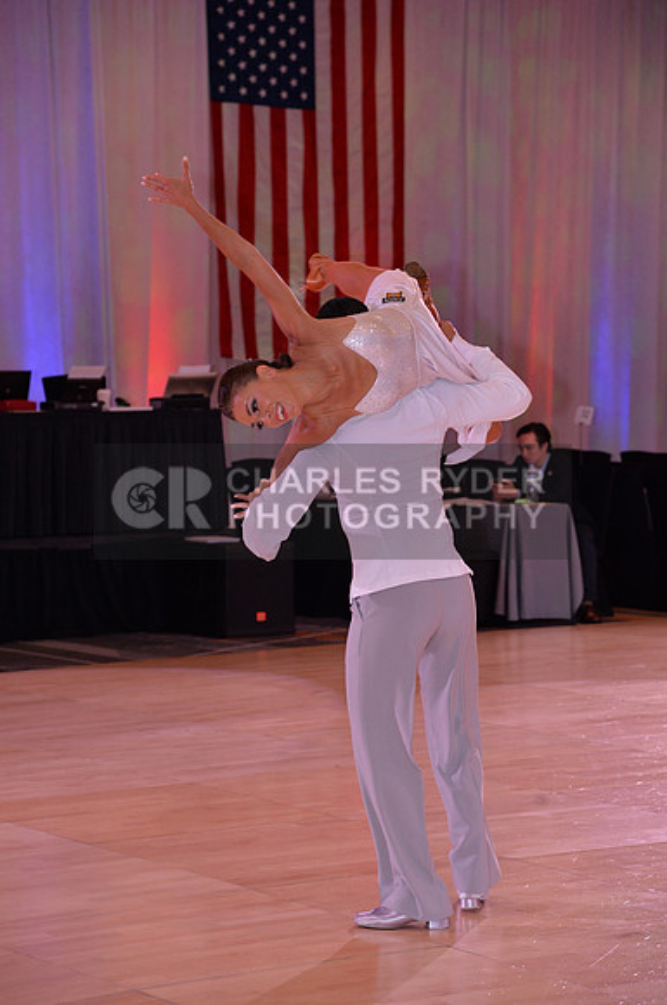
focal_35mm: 105
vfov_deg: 19.5
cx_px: 334
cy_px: 502
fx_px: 2927
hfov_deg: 13.0
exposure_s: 1/250
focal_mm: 105
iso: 1600
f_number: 5
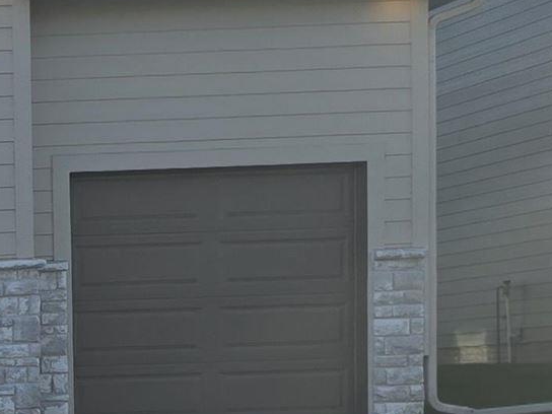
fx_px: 2073
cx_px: -548
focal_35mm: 130
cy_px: 509
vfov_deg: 11.2
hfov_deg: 13.1
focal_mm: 6.3
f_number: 1.7
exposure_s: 1/2000
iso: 40
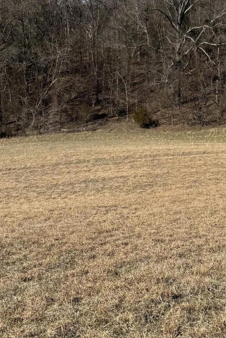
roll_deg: -1.6
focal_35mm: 71
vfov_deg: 27.6
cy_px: 43
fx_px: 668
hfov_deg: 19.0
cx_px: 182
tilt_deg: -2.0
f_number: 1.78
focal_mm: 6.76
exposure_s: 1/5714
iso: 80
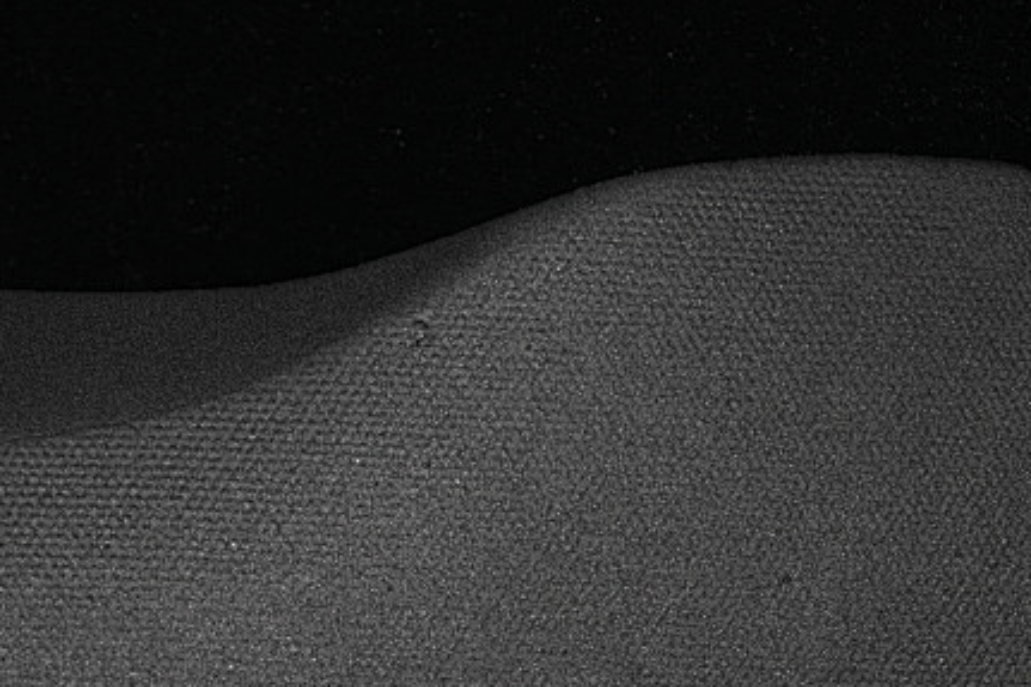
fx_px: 5382
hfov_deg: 10.9
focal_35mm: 188
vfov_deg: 7.3
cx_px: 62
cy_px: 699
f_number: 6.3
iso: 160
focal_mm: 50
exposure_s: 1/50
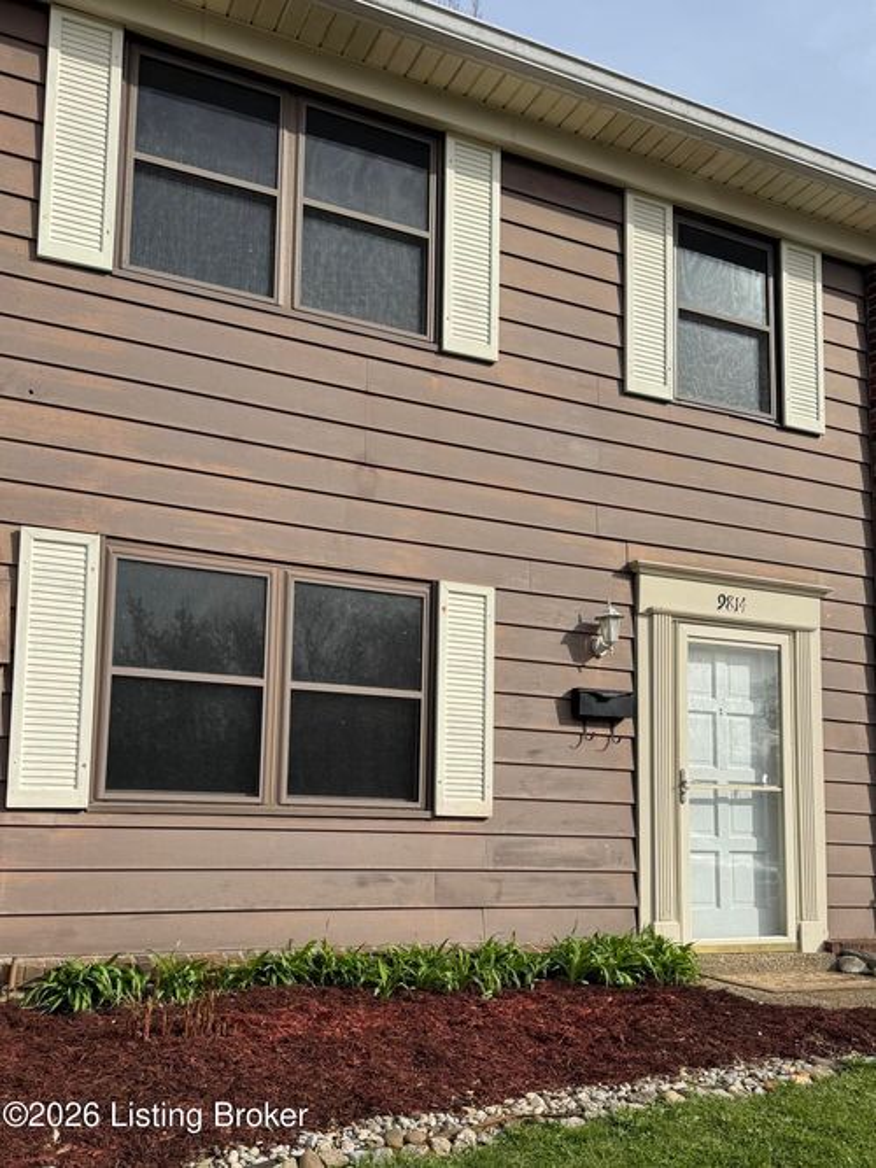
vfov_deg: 71.6
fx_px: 810
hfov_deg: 56.8
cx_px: 438
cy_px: 584
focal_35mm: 24
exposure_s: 1/4049
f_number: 1.78
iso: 80
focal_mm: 6.76
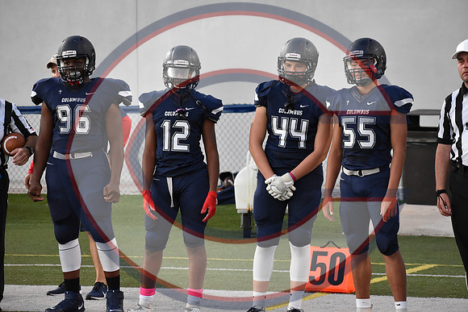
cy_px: 156
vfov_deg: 9.0
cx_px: 234
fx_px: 1989
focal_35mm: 153
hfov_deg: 13.4
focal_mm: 102
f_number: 4.8
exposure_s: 1/320
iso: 3200
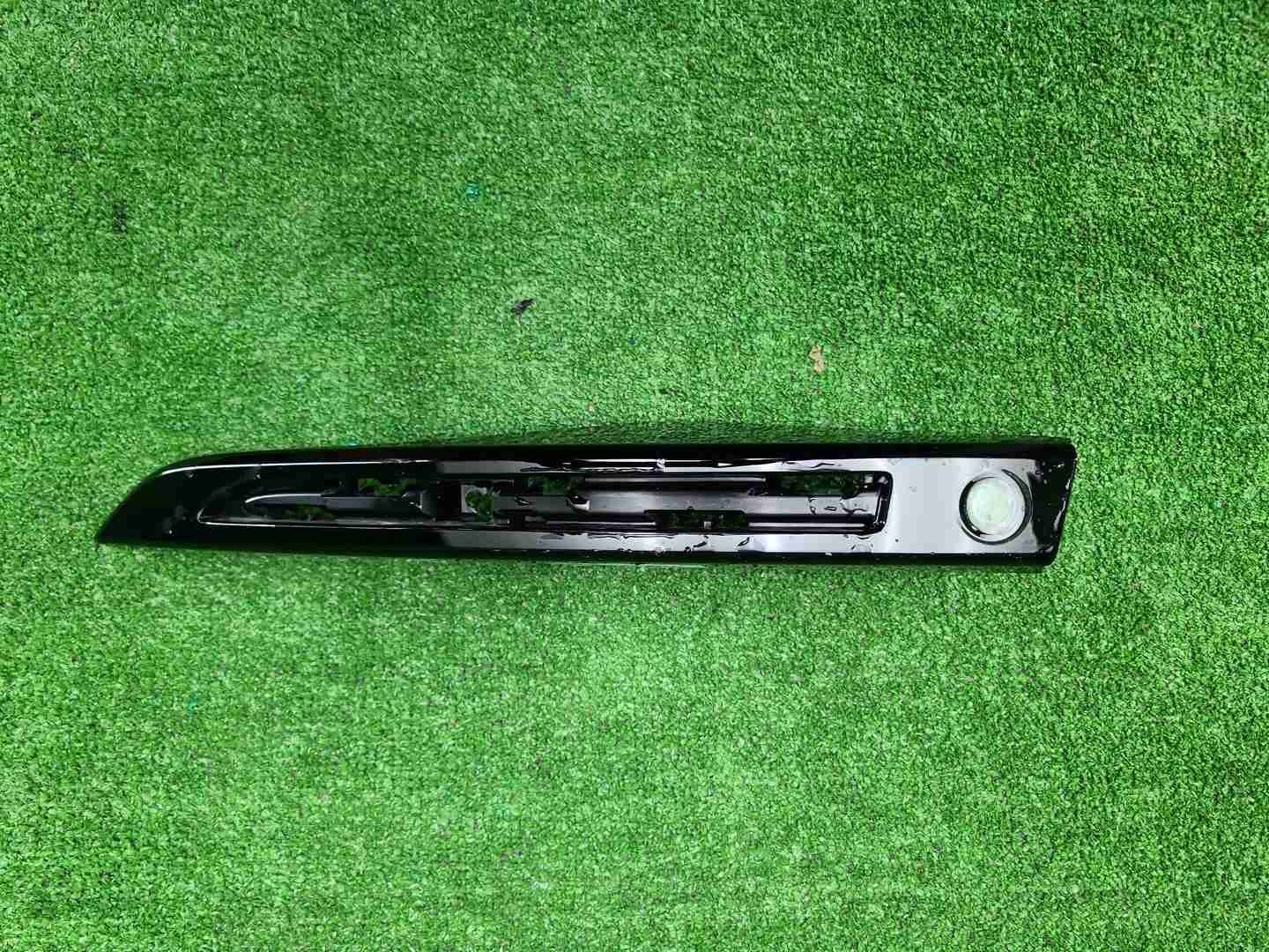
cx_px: 634
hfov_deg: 67.3
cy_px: 476
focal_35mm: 26
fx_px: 953
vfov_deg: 53.1
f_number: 1.8
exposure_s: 1/50
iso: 287
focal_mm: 5.4
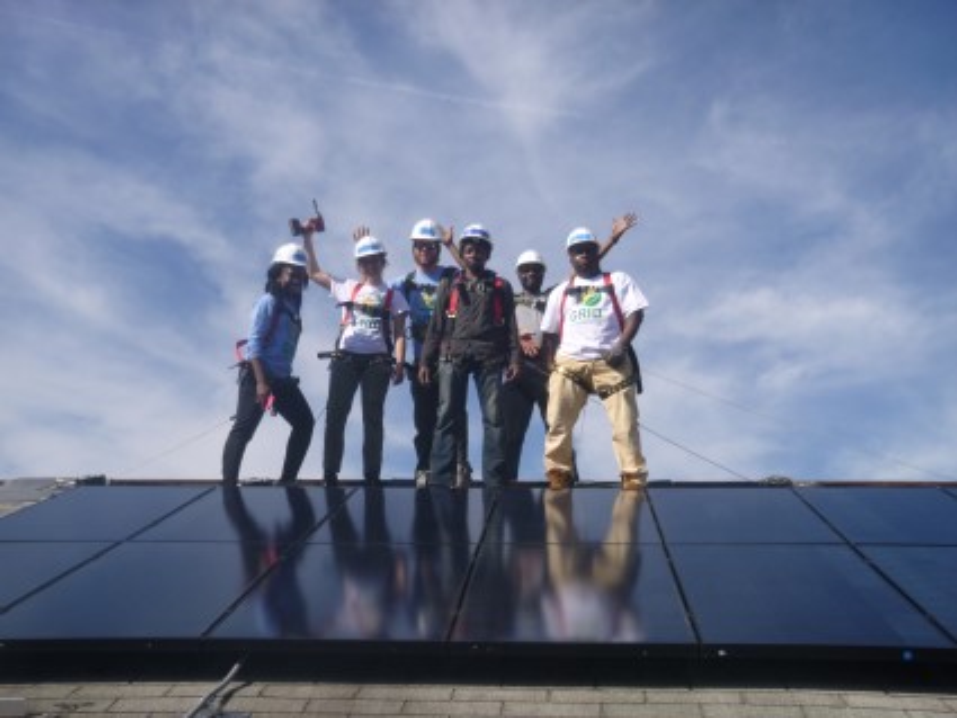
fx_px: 1300
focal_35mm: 47
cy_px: 359
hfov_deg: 40.4
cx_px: 478
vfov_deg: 30.9
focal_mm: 8.4
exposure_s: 1/640
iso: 100
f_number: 4.8
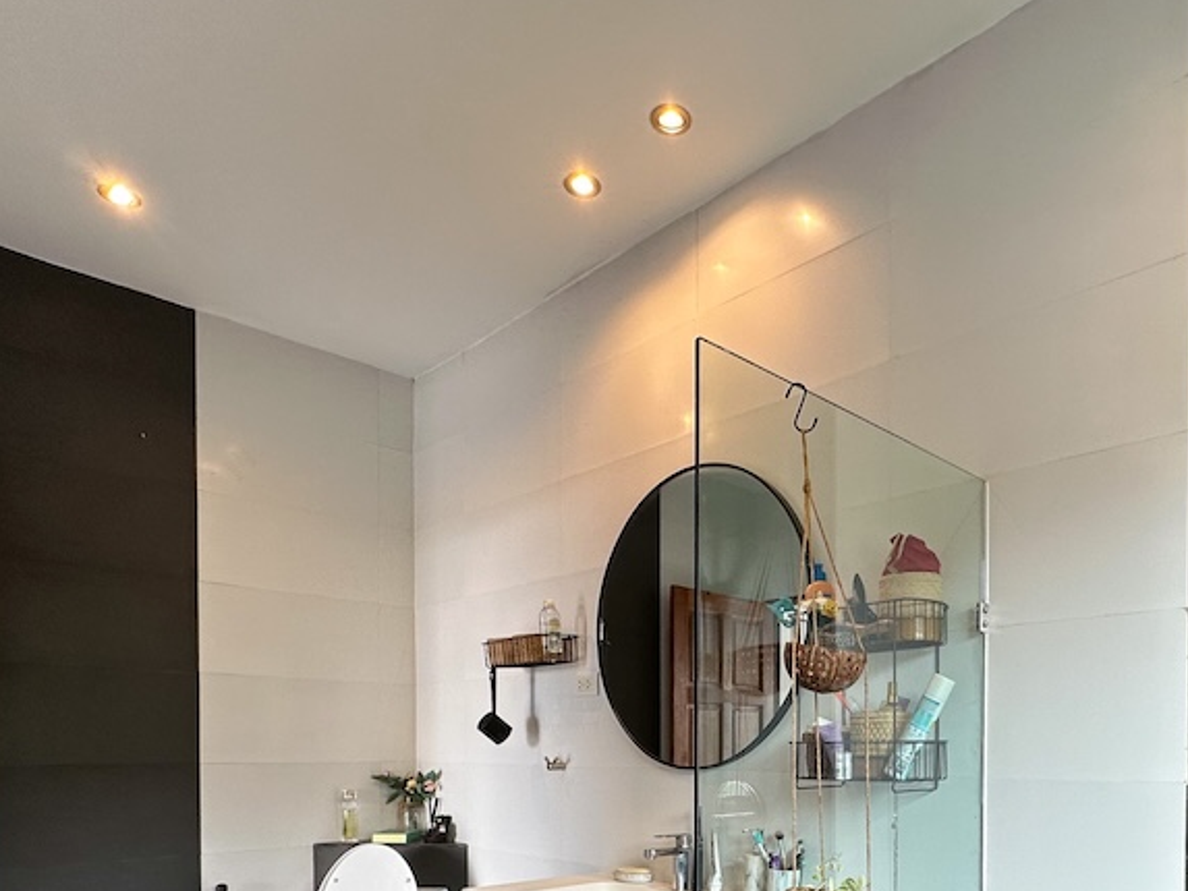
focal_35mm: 25
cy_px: 767
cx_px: 742
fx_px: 858
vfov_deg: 50.0
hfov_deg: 68.3
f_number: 2.2
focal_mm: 2.22
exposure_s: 1/99
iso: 100
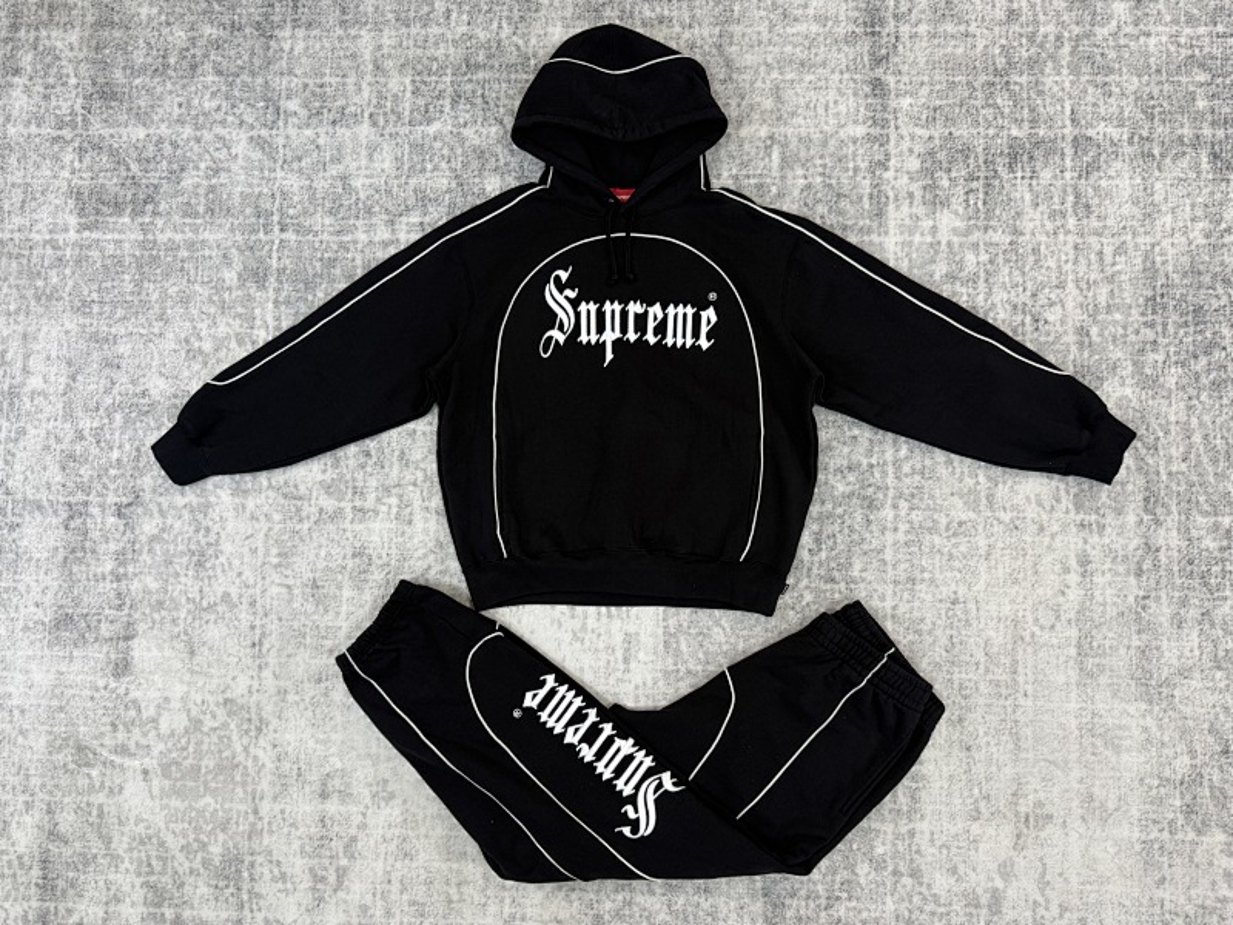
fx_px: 855
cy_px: 462
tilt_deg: -85.2
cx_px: 616
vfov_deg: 56.8
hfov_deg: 71.6
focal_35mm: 24
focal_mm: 6.76
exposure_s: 1/121
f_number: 1.78
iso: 125
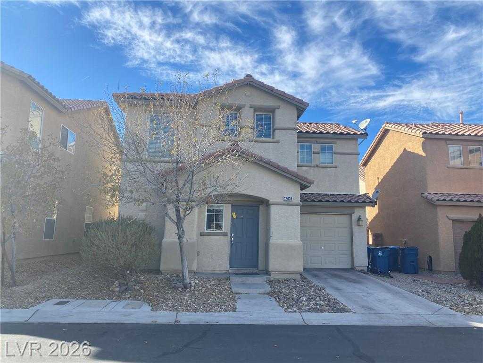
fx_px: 363
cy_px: 182
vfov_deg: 53.1
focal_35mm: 26
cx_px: 242
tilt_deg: +8.0
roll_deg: -1.0
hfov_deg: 67.3
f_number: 1.8
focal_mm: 4.25
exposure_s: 1/1272
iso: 32
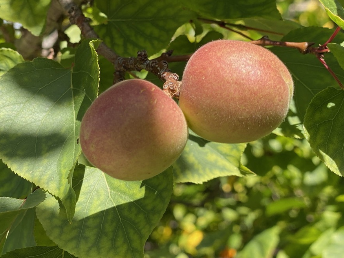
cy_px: 119
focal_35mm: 76
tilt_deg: -5.4
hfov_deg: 25.6
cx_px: 137
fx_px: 755
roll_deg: -0.3
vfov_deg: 19.4
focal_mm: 6
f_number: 2
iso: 20
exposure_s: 1/516
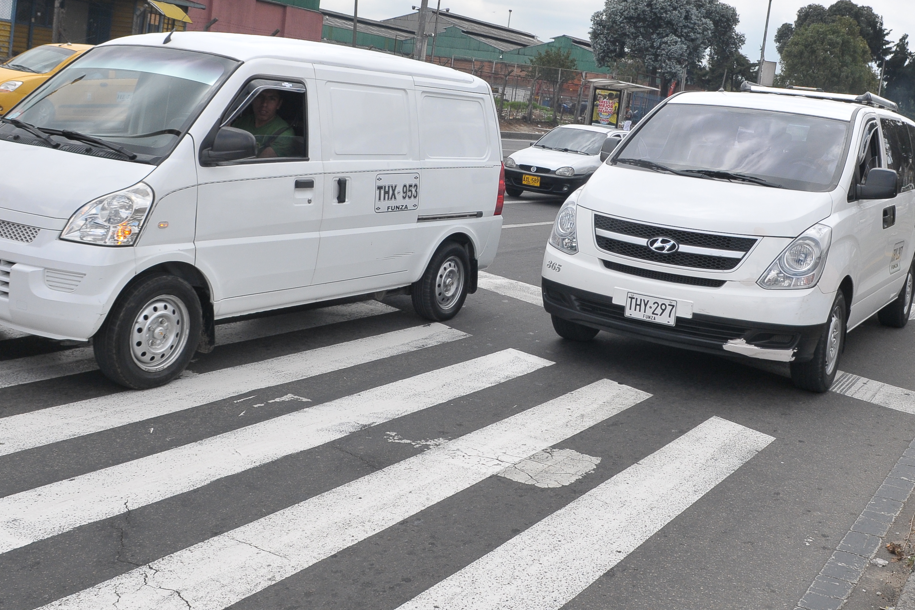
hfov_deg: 48.4
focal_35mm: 40
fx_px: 1011
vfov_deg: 33.3
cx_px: 543
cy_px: 200
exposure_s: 1/800
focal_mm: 17
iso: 400
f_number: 4.5
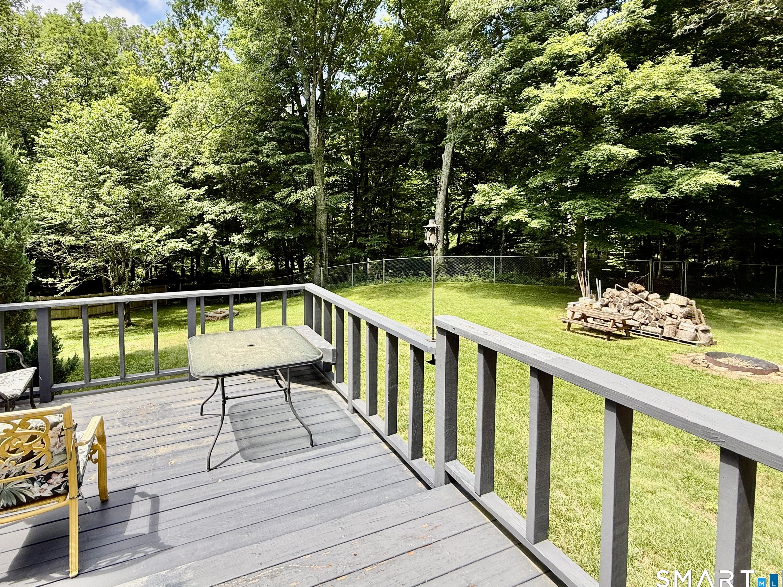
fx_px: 384
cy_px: 239
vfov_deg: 74.0
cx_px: 322
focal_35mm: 17
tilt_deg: -2.6
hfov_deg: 90.1
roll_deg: +0.2
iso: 50
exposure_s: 1/228
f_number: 2.2
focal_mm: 2.22
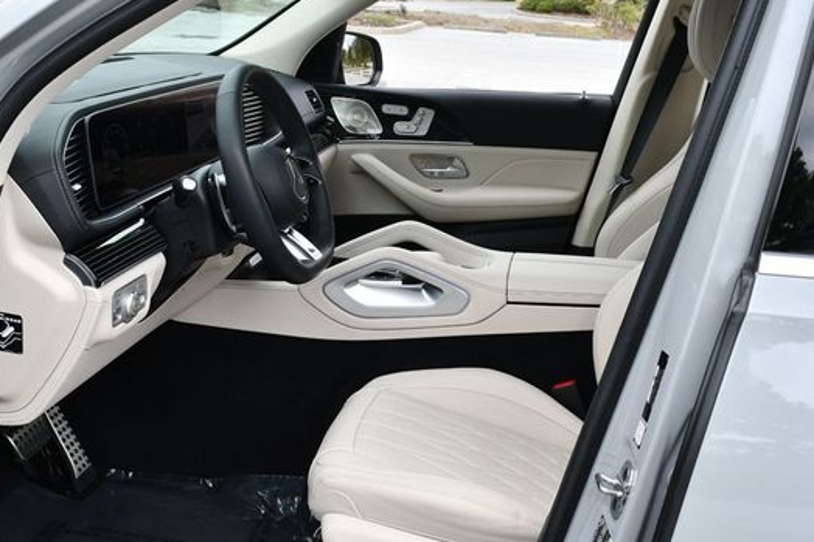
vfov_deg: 30.4
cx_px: 354
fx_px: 995
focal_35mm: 44
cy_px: 326
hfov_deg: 44.4
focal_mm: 18
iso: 200
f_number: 7.1
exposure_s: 1/250
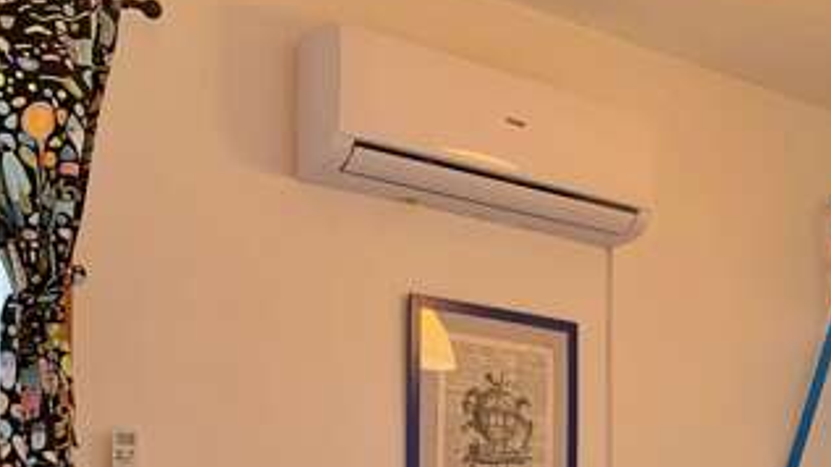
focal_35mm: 61
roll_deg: -1.3
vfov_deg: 18.4
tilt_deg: +0.7
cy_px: 593
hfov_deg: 33.0
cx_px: 714
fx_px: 1344
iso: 50
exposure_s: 1/50
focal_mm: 4.25
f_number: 1.8
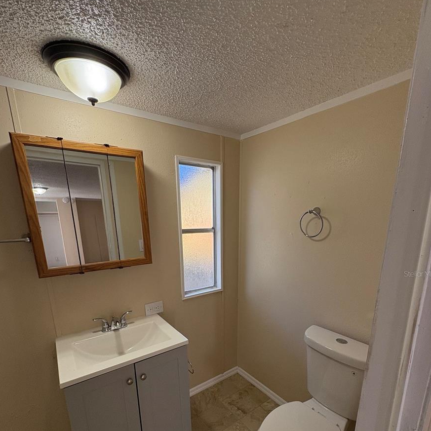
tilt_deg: -12.2
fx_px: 239
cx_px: 217
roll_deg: +0.6
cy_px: 274
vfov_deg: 82.1
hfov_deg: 84.0
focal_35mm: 17
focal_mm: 2.22
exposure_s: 1/99
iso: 125
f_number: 2.2
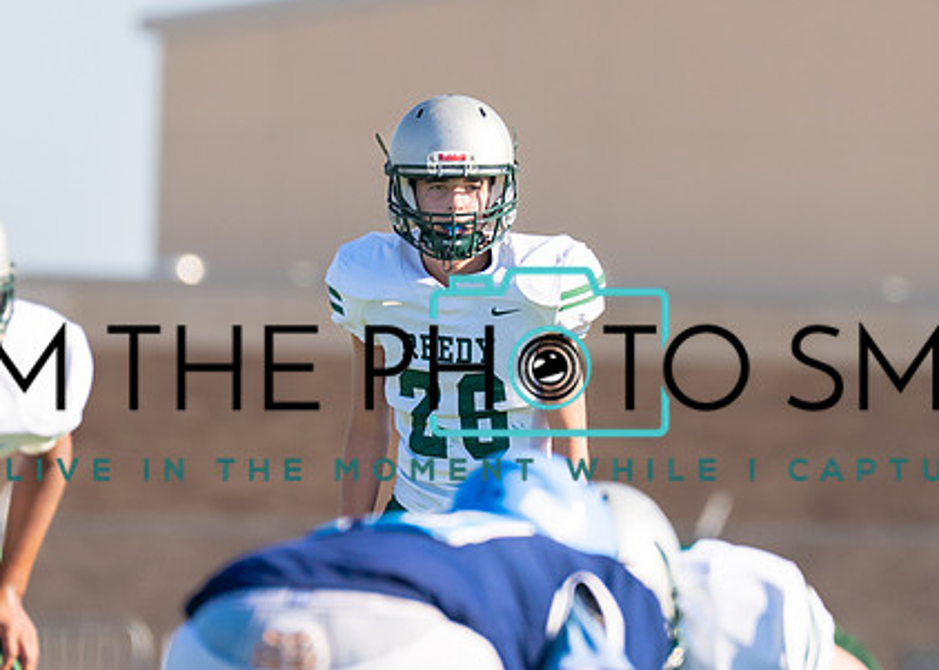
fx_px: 18046
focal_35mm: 677
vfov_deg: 2.1
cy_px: 235
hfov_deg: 3.0
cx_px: 497
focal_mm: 200
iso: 250
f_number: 2.8
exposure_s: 1/4000
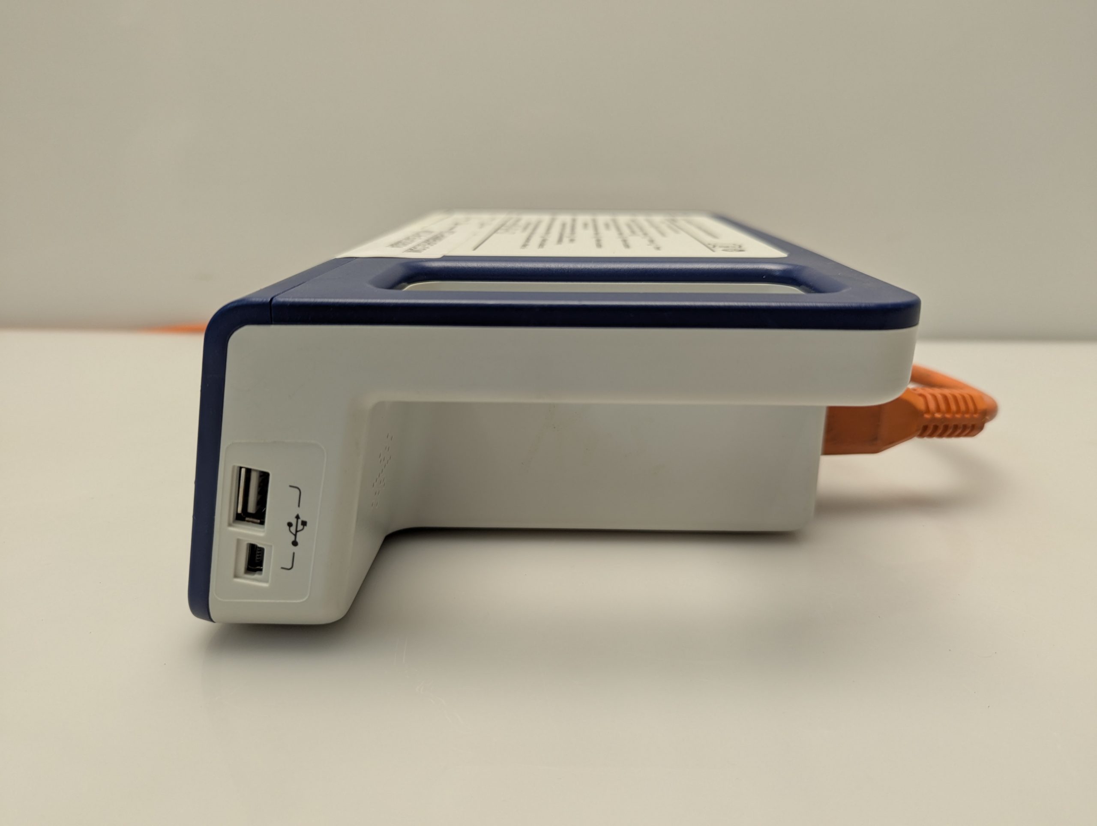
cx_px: 548
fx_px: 762
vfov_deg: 56.9
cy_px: 413
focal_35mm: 24
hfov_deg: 71.5
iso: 100
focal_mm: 6.81
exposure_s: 1/100
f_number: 1.85
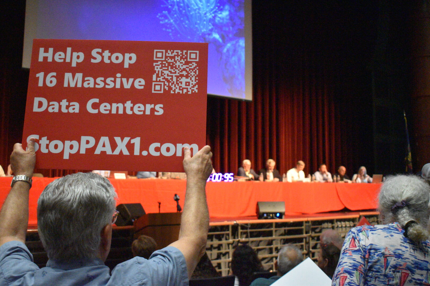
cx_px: 215
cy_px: 143
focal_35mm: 40
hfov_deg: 47.9
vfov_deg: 33.0
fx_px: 484
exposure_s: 1/80
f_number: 4
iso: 12800
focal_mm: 27
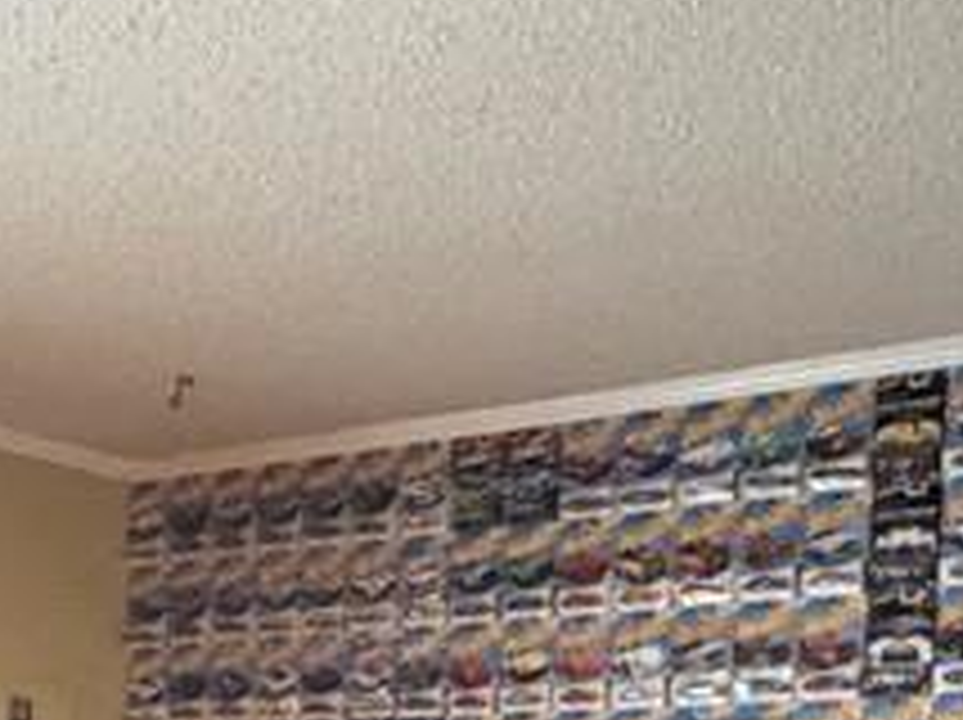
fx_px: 1862
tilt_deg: -5.8
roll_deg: +0.5
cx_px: 194
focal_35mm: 67
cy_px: 1080
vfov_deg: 19.2
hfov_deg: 28.4
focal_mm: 2.22
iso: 1250
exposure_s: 1/60
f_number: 2.2
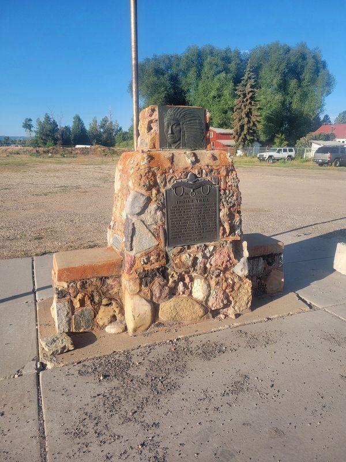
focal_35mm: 26
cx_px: 173
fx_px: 347
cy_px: 231
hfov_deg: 53.1
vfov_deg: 67.3
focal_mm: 5.4
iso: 40
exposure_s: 1/1372
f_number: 1.8
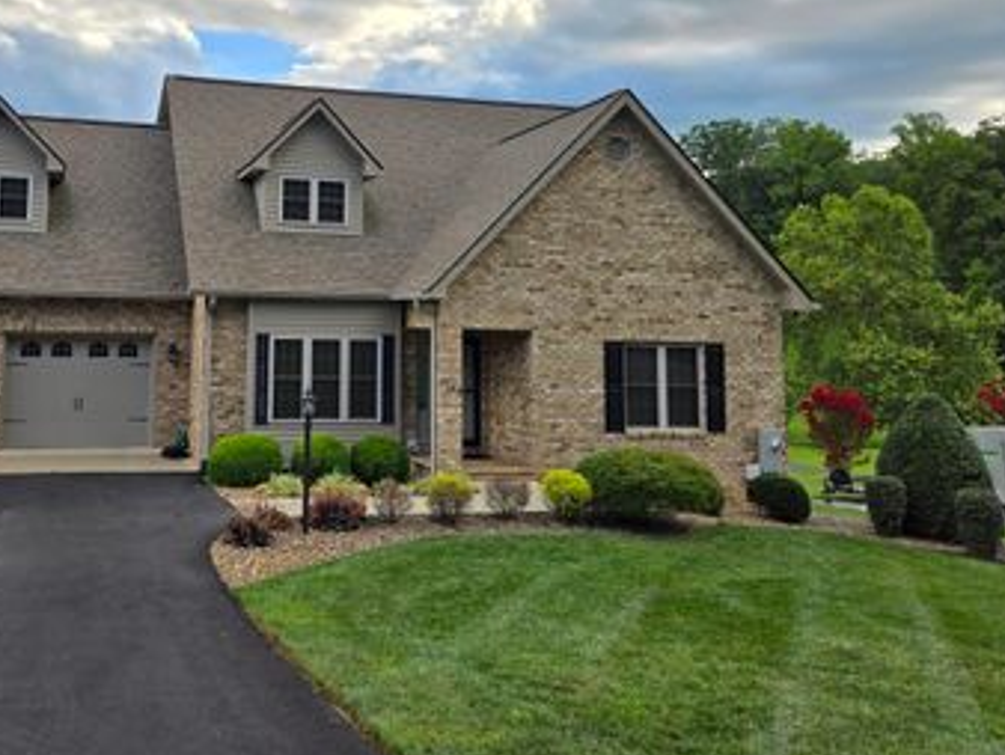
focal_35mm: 34
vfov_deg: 41.0
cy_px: 218
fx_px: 988
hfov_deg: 52.3
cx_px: 294
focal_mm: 5.4
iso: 25
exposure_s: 1/973
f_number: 1.8
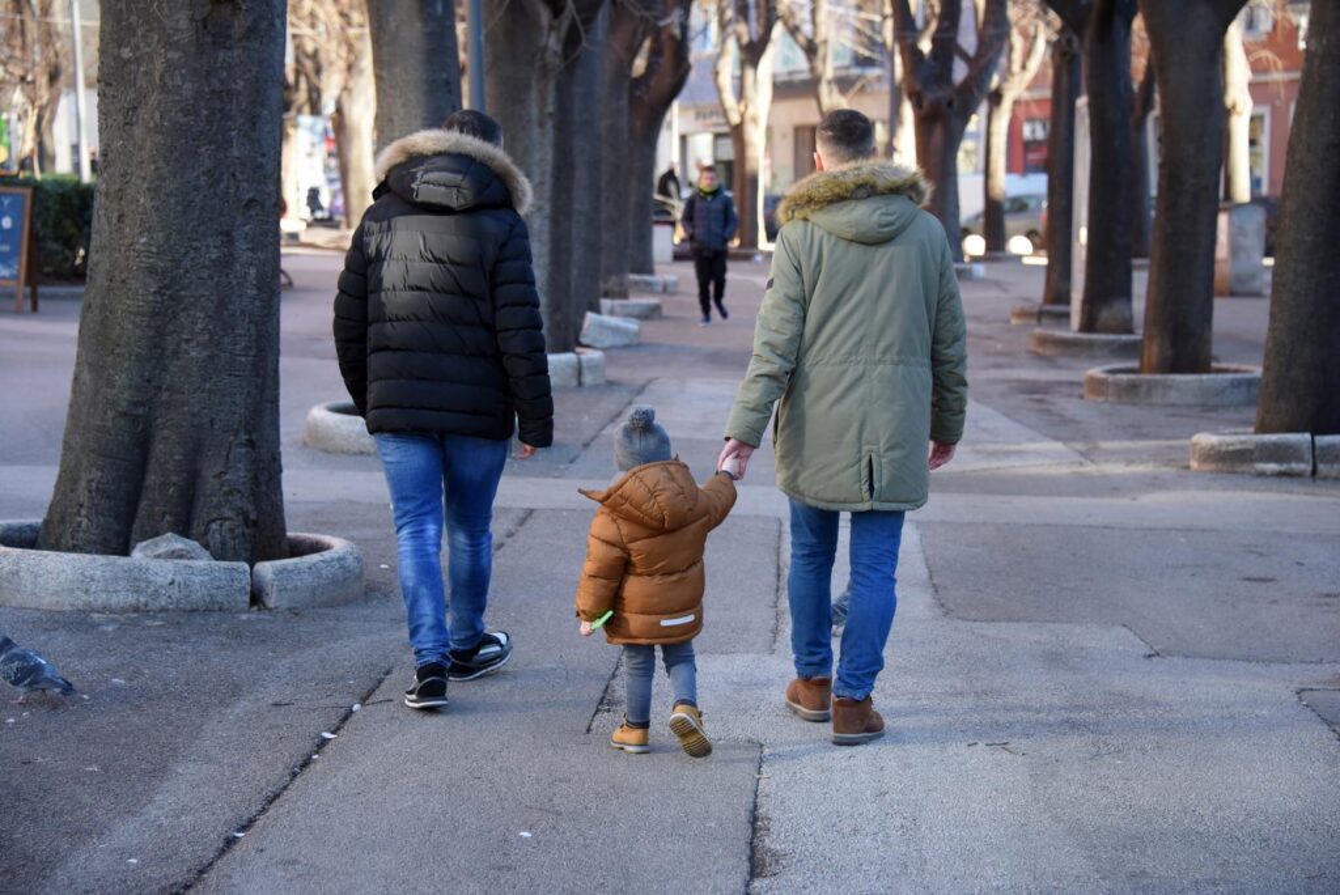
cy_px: 448
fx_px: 3352
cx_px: 670
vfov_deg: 15.2
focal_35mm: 90
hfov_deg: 22.6
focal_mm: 90
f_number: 5.3
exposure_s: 1/500
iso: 1600
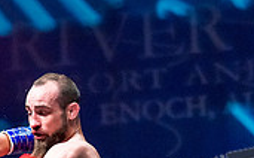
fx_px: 1257
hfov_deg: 11.3
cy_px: 230
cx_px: -49
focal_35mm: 182
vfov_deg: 7.1
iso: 4000
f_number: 4
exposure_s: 1/1000
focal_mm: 48
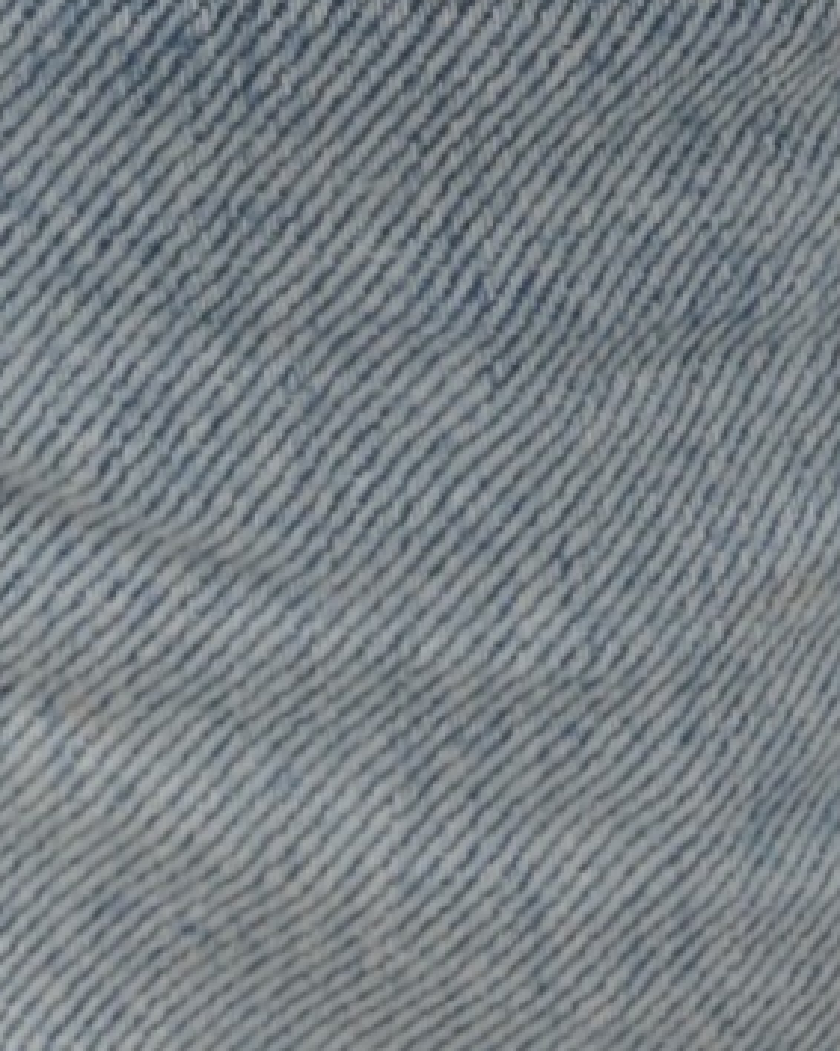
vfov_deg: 7.6
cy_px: -1859
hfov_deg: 6.7
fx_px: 7083
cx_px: -162
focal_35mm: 228
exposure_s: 1/640
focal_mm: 27
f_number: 13
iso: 640
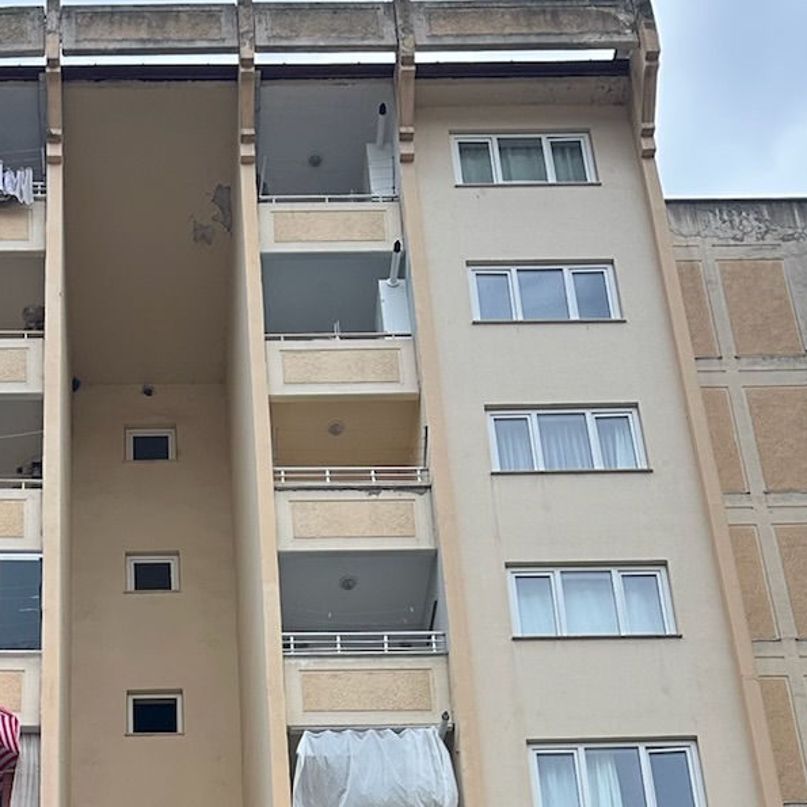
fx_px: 1925
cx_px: 133
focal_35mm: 73
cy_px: 1284
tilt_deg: +27.1
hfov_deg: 23.2
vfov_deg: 19.8
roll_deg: -0.8
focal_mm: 6.86
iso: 80
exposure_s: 1/1144
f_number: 1.78
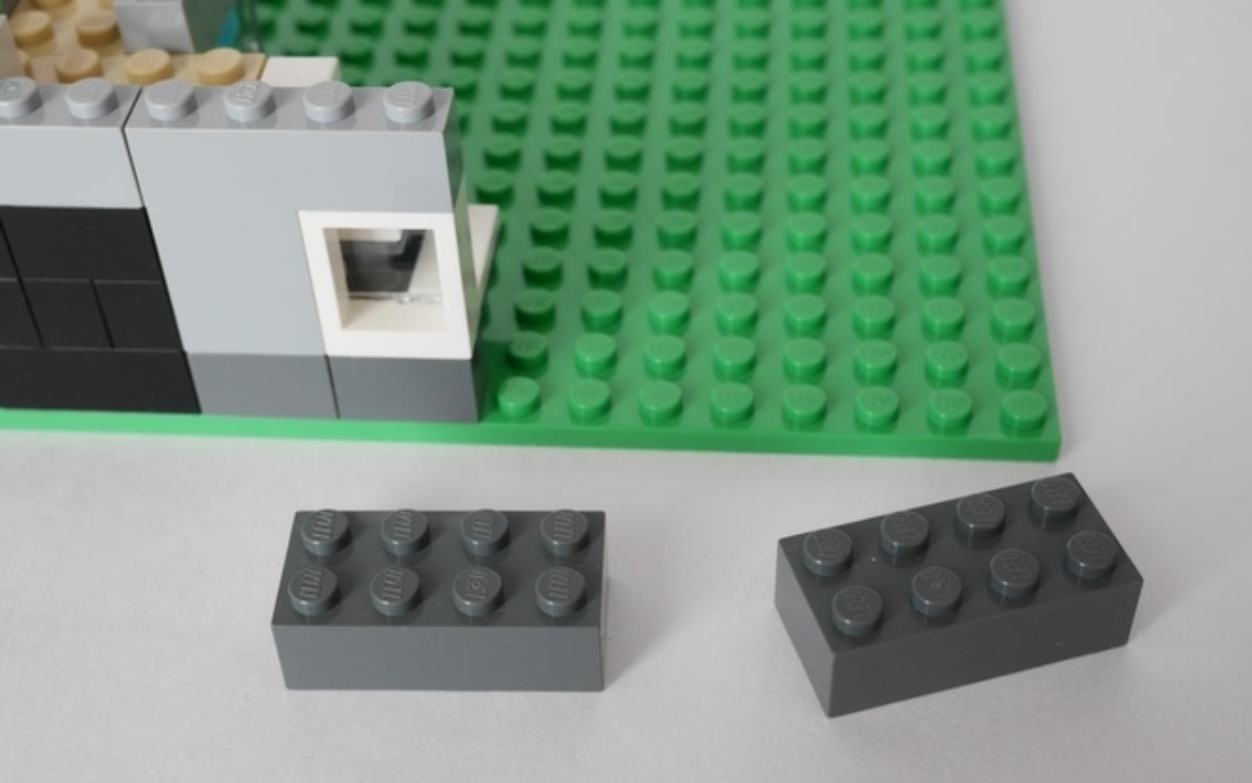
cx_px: 595
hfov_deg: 39.6
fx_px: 1741
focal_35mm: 51
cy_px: 537
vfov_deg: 25.2
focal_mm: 20
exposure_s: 1/60
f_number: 5.6
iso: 400
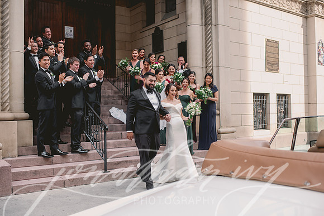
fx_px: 315
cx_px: 162
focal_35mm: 35
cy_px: 108
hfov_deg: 54.4
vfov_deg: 37.9
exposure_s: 1/1250
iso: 400
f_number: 3.2
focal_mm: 35
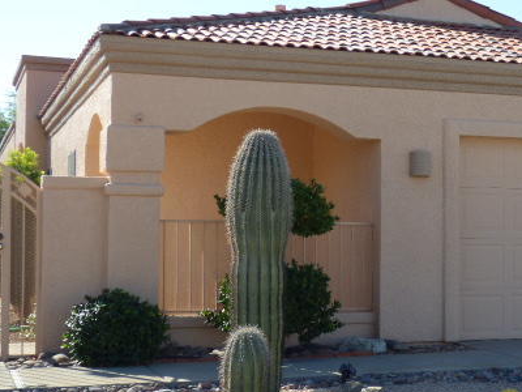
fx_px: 1086
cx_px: 392
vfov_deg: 20.4
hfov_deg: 26.7
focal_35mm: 72
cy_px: 220
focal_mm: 7.79
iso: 100
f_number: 3.7
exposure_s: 1/500
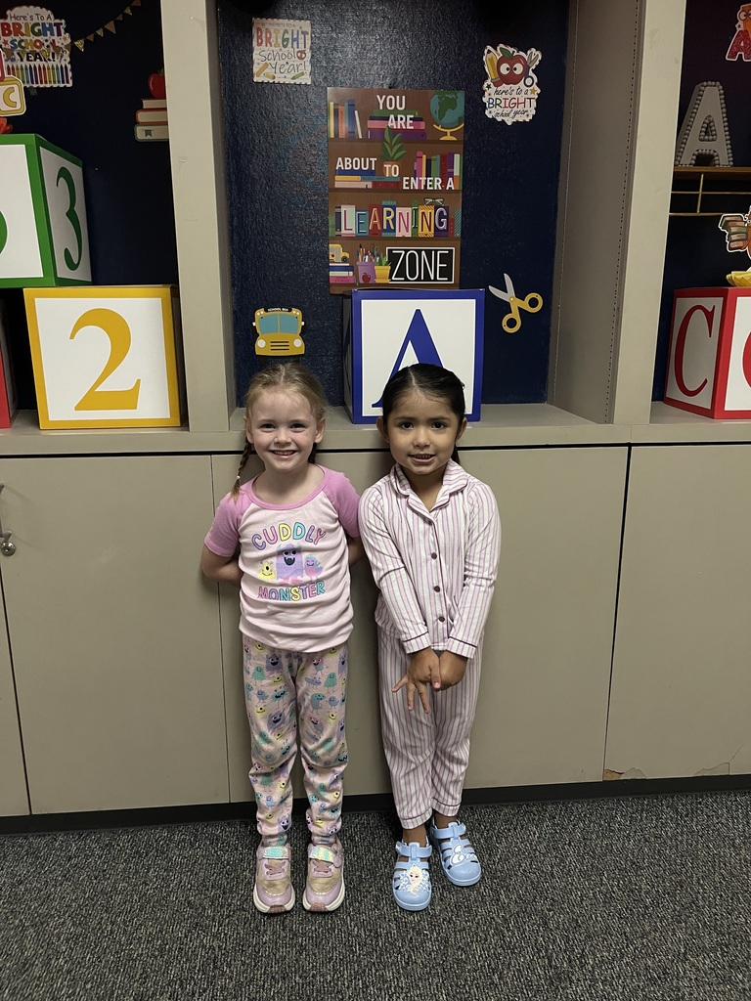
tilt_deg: -15.2
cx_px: 376
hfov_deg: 54.9
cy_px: 500
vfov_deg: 69.4
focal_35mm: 25
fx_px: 723
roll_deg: +1.3
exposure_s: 1/60
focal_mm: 5.1
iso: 250
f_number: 1.6
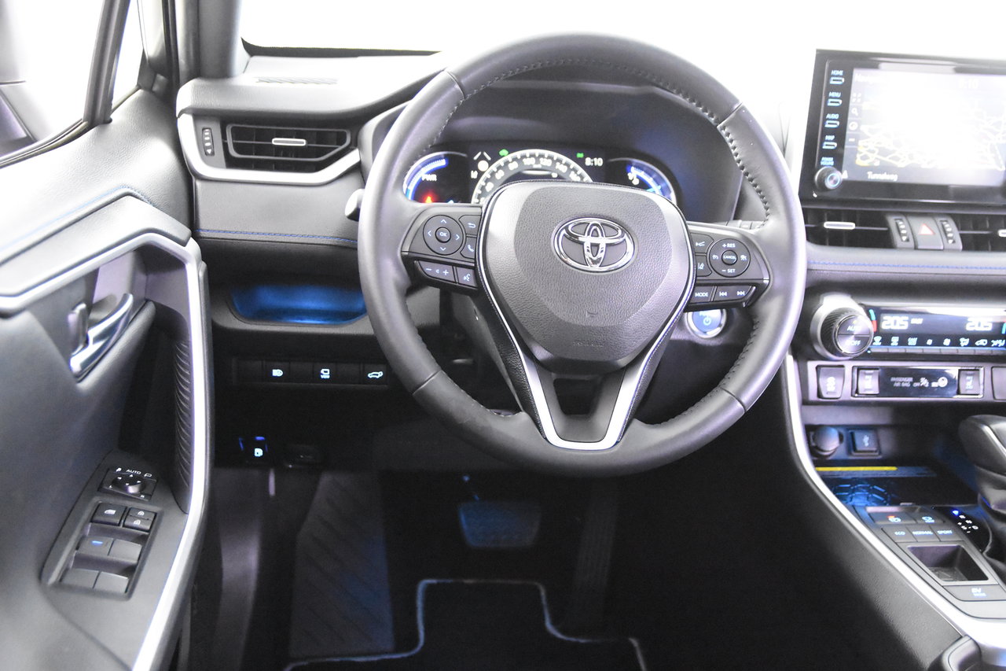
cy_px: 336
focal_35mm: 39
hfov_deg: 49.6
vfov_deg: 34.2
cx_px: 503
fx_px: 1090
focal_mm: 26
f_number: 3.2
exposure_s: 1/40
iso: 12800
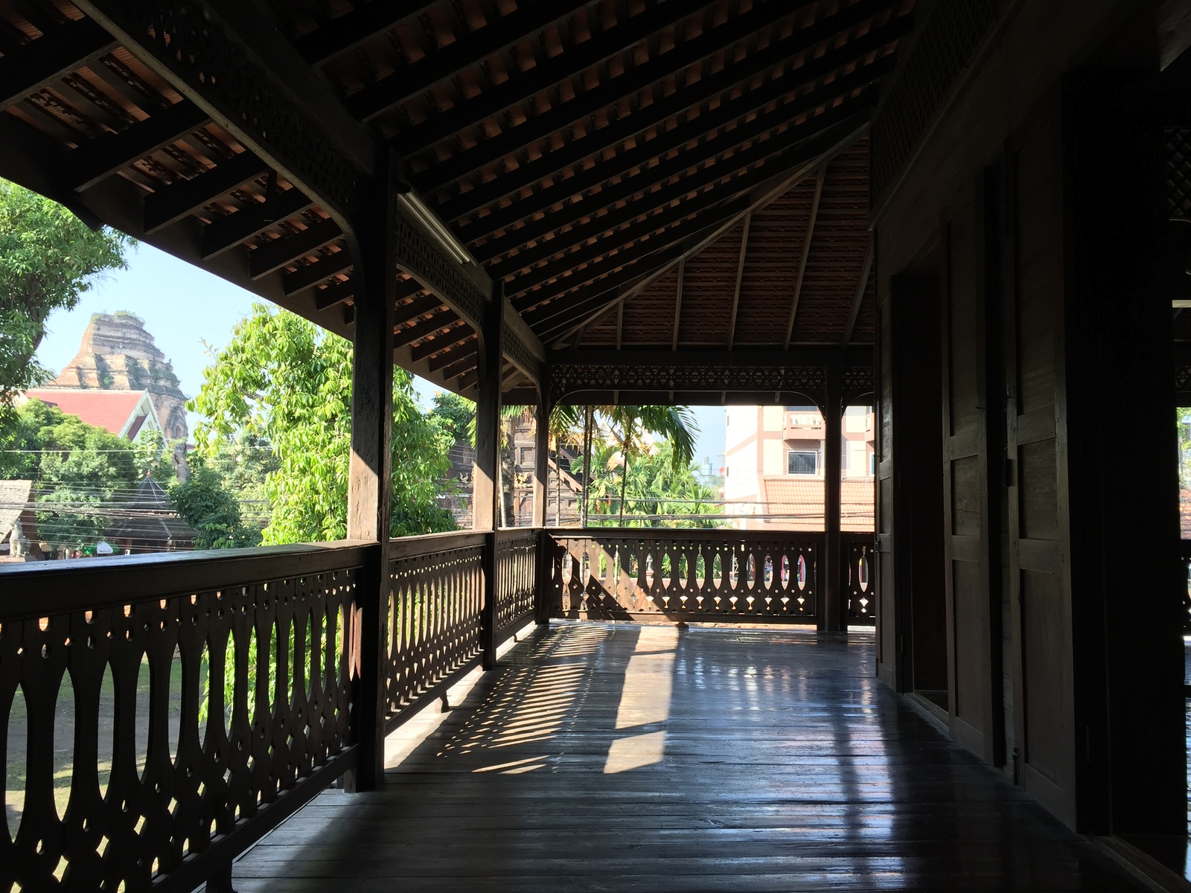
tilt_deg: +4.5
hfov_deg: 61.7
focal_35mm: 29
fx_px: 998
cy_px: 446
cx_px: 596
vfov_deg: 48.2
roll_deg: -1.5
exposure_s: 1/289
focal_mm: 4.15
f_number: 2.2
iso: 32
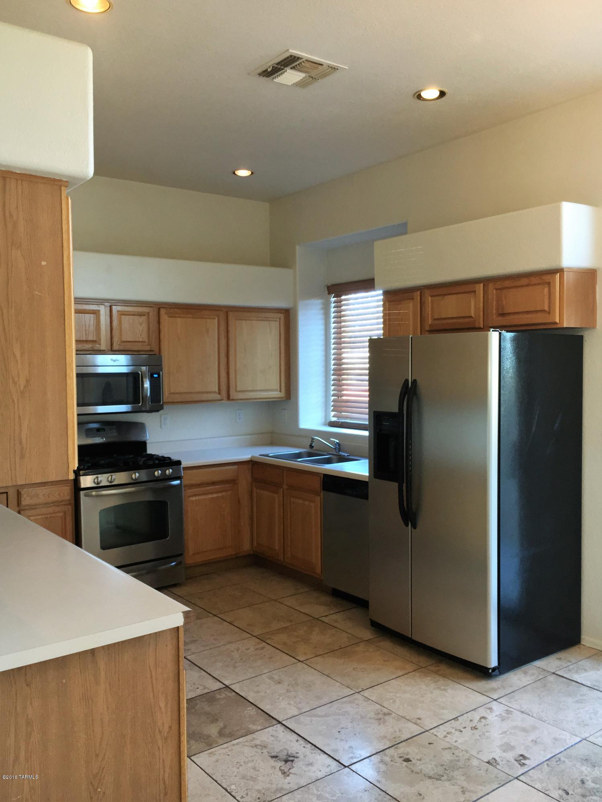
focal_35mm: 29
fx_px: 673
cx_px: 301
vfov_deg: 61.7
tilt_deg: -3.1
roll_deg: +2.3
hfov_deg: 48.2
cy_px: 401
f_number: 2.2
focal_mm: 4.15
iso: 64
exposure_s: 1/30
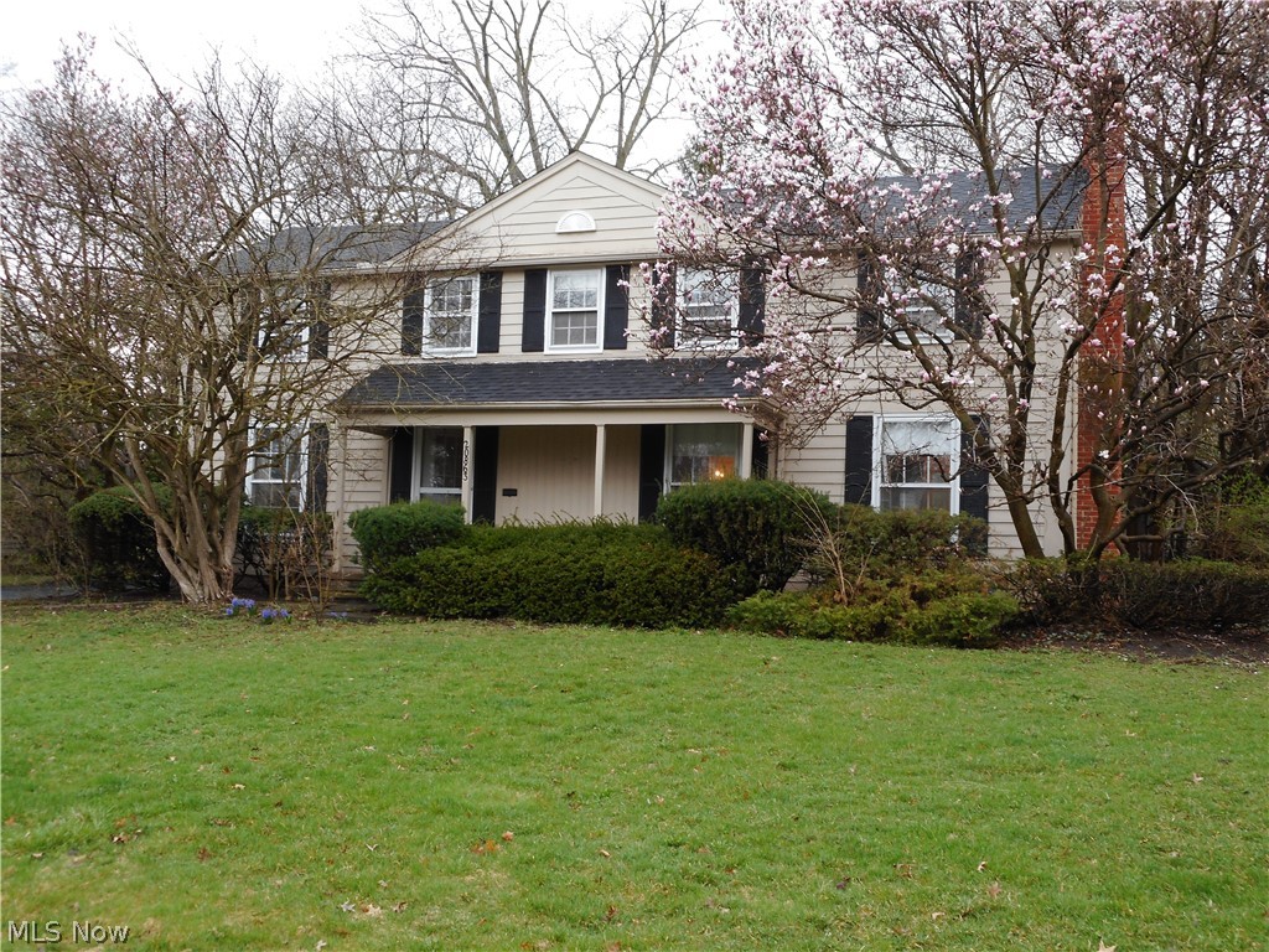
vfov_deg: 36.8
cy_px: 476
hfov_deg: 47.9
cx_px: 634
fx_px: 1430
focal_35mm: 39
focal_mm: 6.9
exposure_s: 1/30
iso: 80
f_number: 4.5
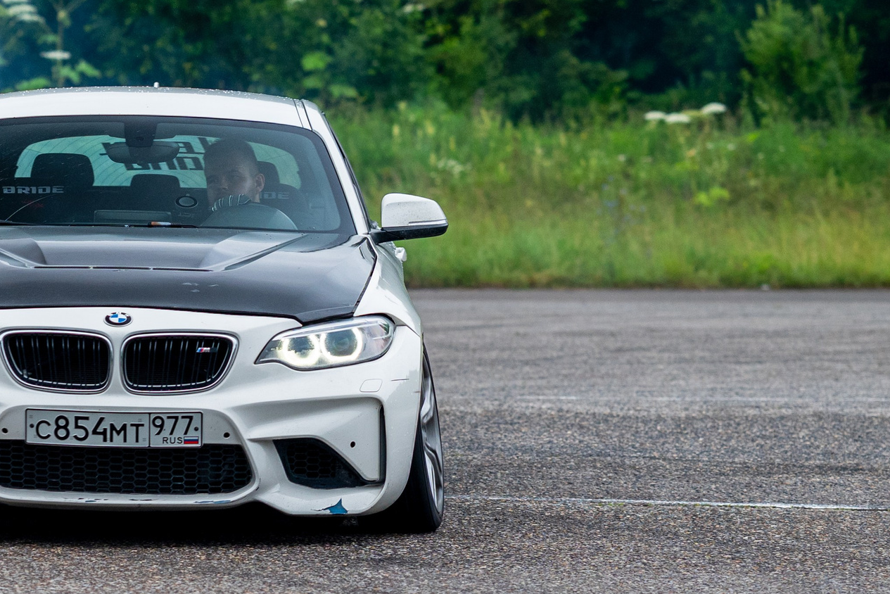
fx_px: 5638
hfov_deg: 9.0
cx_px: 40
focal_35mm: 228
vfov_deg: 6.0
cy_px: 299
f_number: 2.8
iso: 500
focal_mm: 85
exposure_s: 1/250
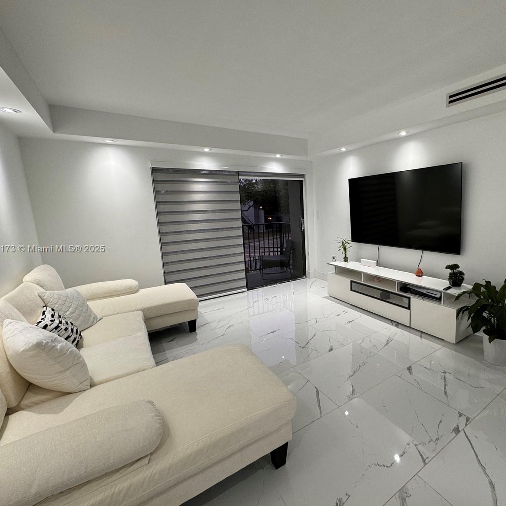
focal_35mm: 17
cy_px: 249
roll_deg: +2.0
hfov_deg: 82.5
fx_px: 281
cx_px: 313
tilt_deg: -9.5
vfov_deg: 84.0
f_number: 2.2
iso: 125
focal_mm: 2.22
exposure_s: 1/120
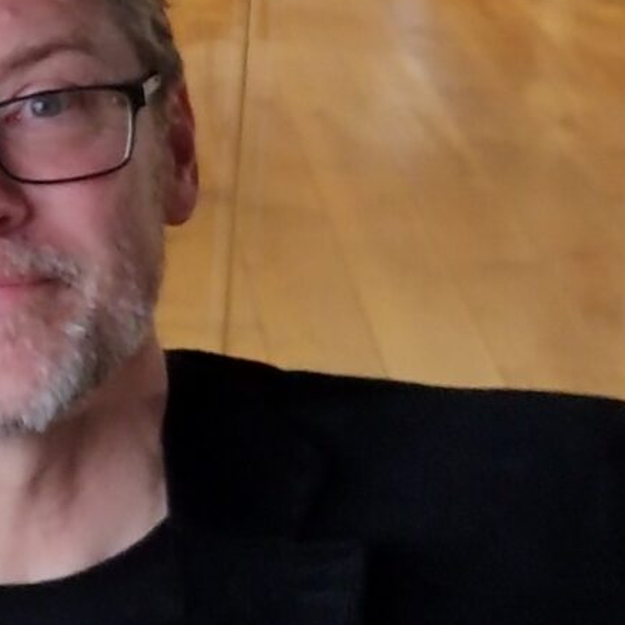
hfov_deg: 10.5
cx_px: -832
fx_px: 2962
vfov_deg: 12.0
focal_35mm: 145
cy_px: 305
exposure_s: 1/50
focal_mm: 4.27
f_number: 1.8
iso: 981
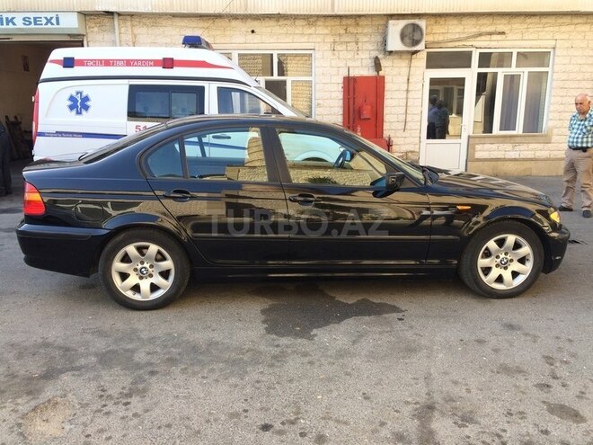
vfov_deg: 48.2
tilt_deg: -12.5
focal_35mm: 29
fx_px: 497
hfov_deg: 61.7
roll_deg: -0.4
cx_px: 296
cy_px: 222
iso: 32
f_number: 2.2
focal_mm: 4.15
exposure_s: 1/255
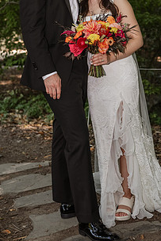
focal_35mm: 74
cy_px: 83
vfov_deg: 27.2
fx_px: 496
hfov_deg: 18.4
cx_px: 105
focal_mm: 50
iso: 800
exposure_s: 1/250
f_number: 3.2
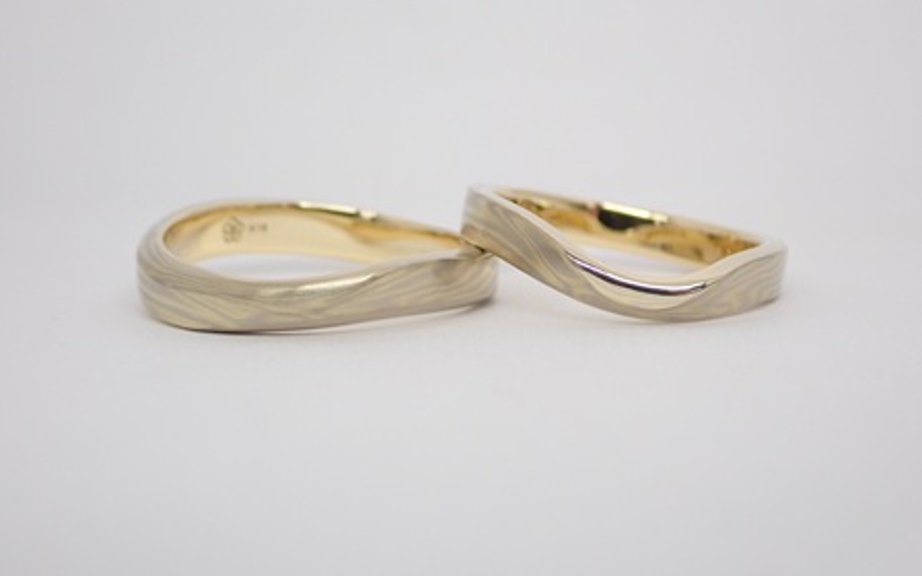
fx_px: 2060
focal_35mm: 82
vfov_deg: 15.9
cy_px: 299
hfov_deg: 25.2
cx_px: 461
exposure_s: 1/100
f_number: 4.1
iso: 200
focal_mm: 13.65
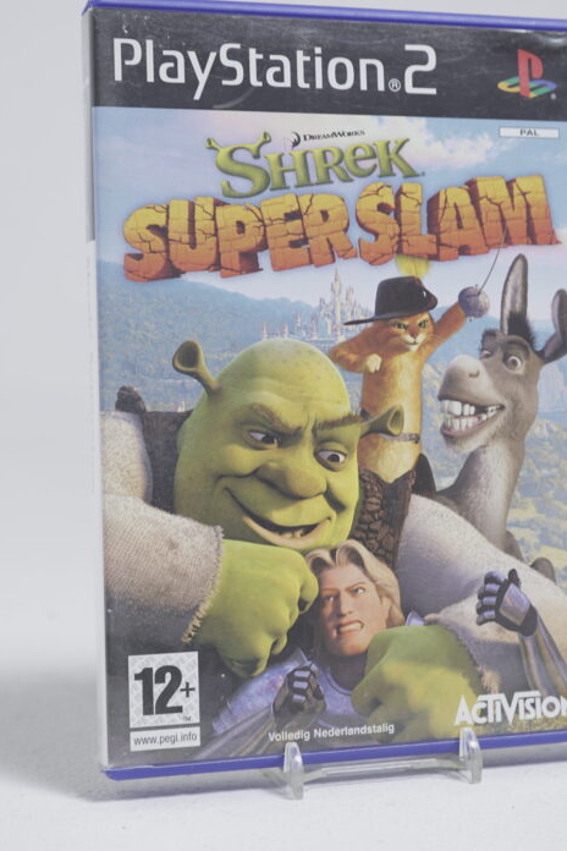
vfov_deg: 29.2
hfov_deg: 19.7
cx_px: 349
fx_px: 1630
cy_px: 381
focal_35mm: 69
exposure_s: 1/6
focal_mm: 40
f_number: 5.6
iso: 100
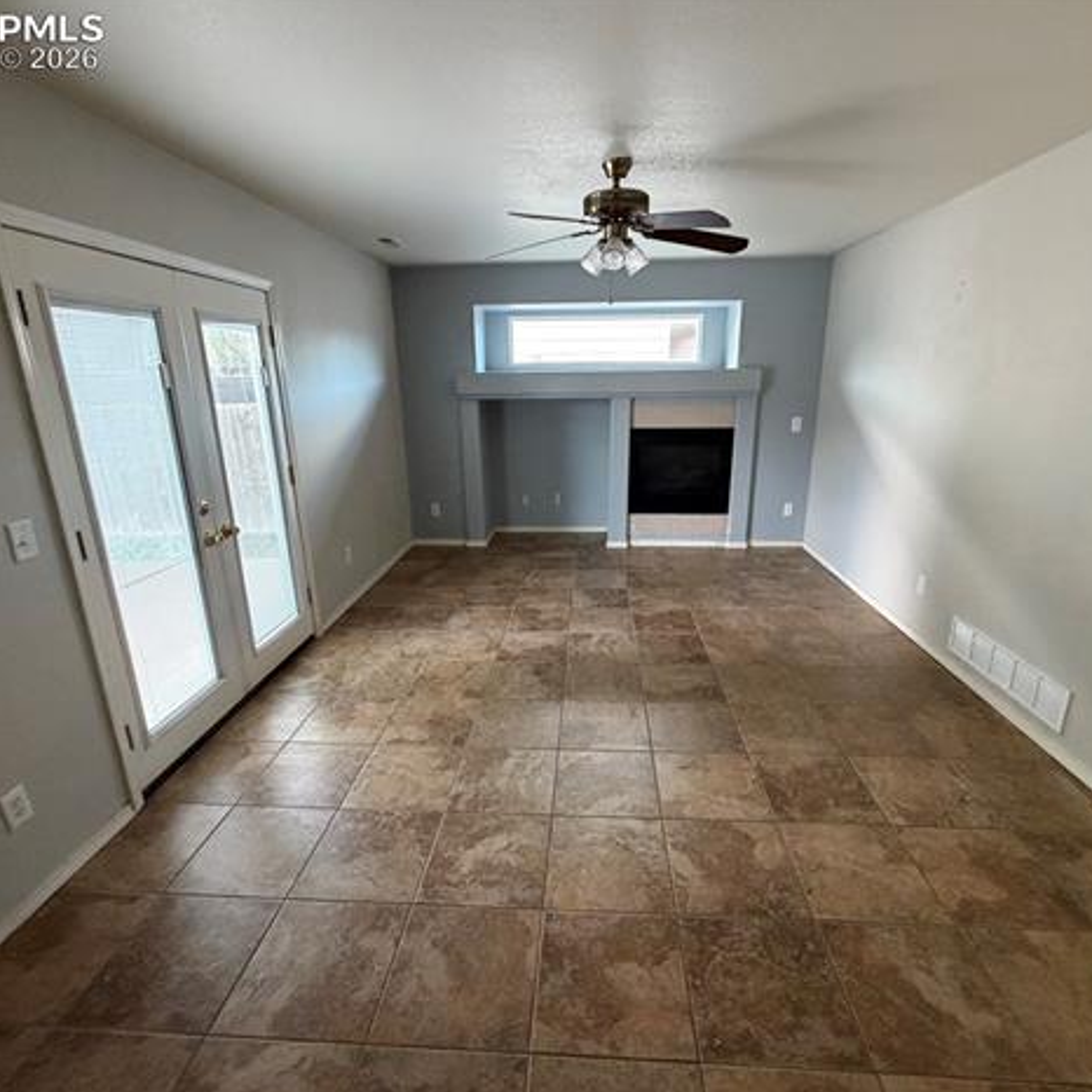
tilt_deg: -17.3
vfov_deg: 84.0
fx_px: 607
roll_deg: +2.0
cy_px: 550
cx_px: 560
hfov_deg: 84.0
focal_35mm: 17
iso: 320
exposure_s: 1/60
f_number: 2.2
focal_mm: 2.22
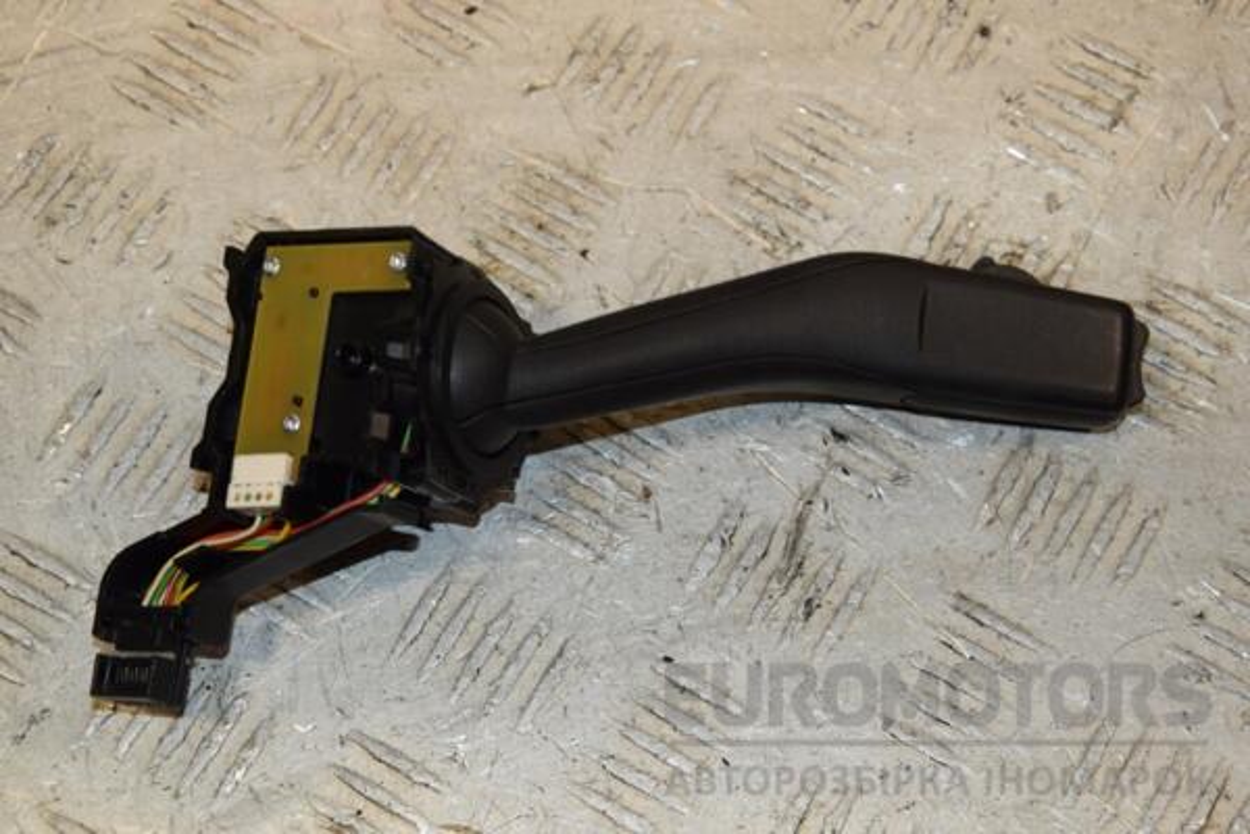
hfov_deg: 26.0
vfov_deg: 17.5
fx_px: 2708
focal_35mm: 78
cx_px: 625
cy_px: 417
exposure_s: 1/200
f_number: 8
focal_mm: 52
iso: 800
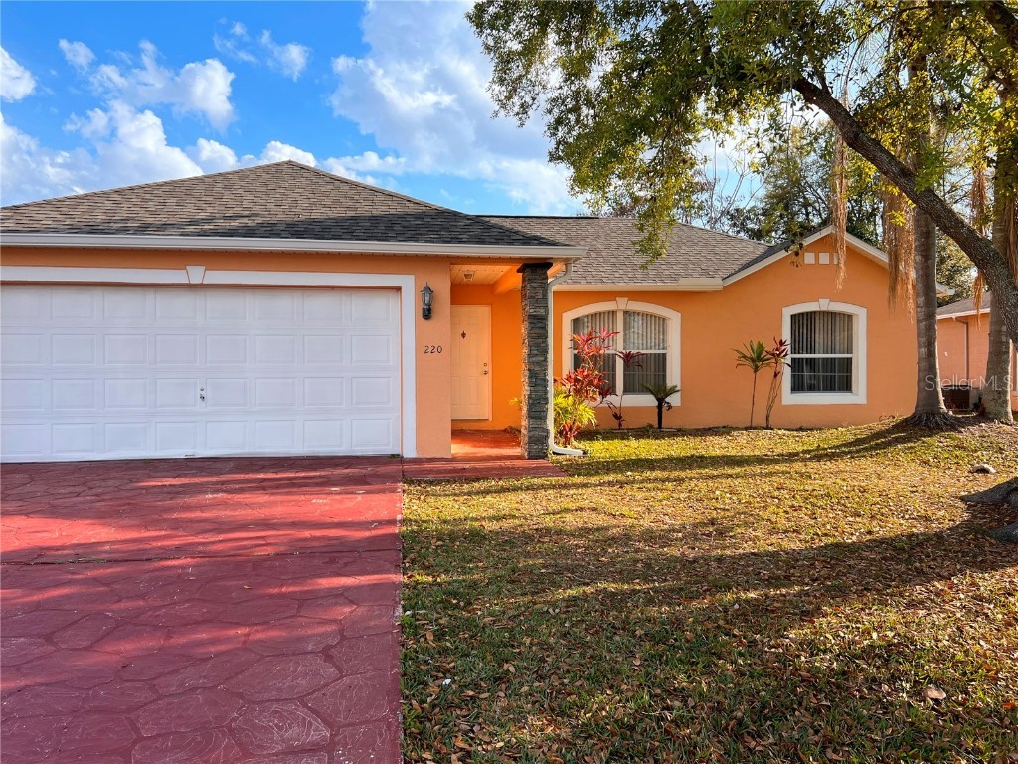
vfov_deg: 53.1
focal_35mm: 26
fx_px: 765
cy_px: 382
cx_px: 509
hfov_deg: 67.3
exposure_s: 1/2123
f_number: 1.5
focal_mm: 5.7
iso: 50
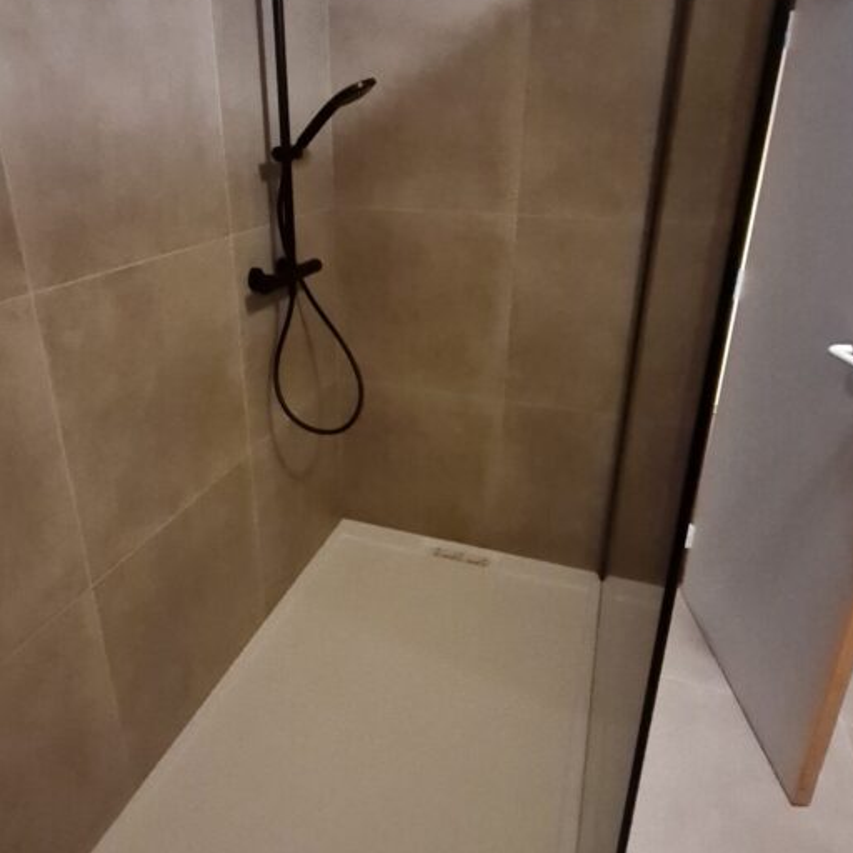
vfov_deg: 67.0
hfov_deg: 67.0
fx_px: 641
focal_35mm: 23
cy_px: 375
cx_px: 372
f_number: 2.2
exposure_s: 1/25
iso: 1600
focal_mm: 1.74
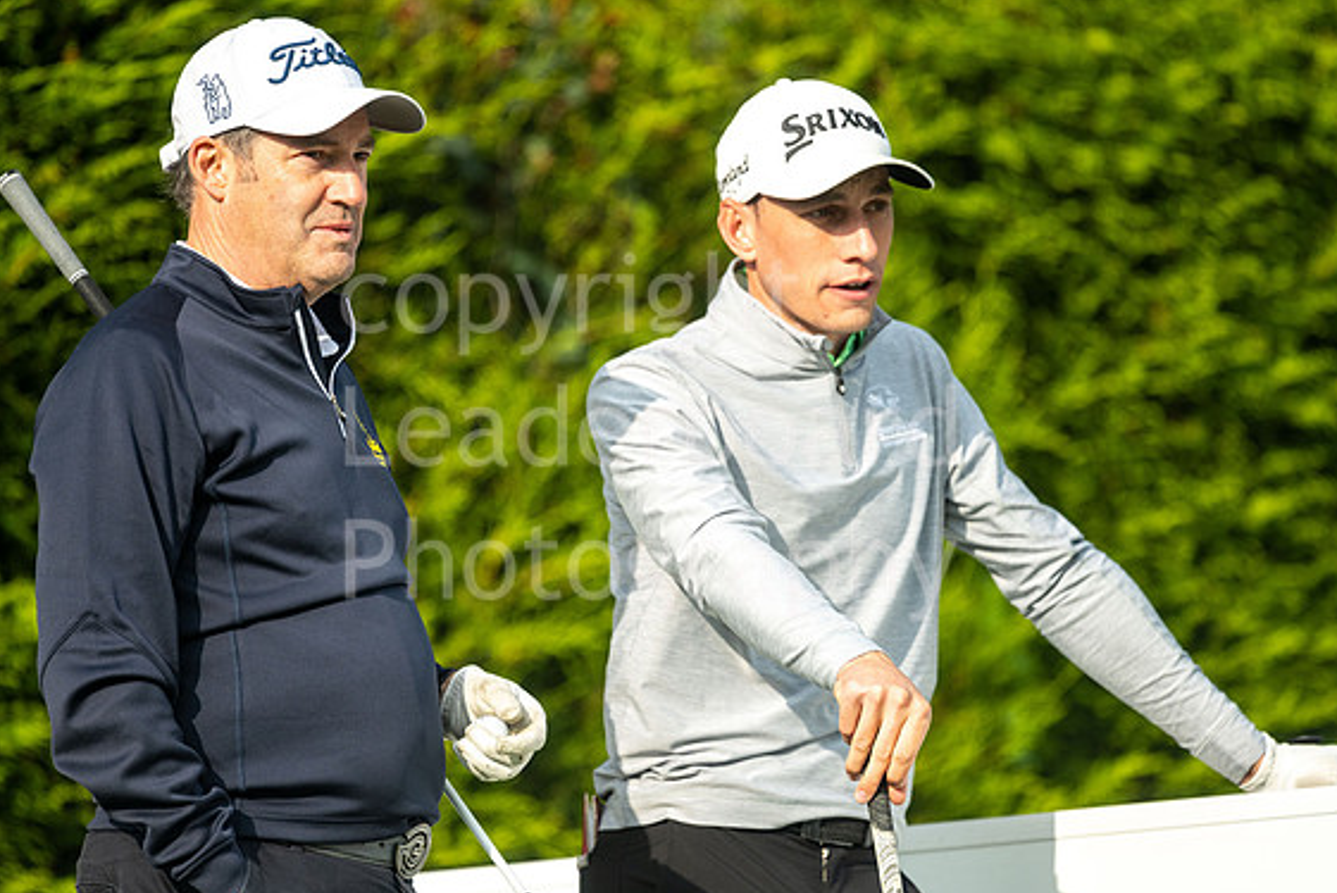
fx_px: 11522
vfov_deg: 4.4
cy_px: 449
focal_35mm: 310
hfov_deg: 6.6
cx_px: 653
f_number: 4
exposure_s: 1/2500
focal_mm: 300
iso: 400
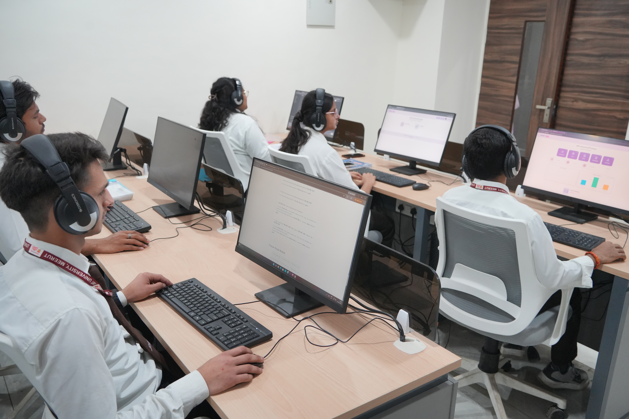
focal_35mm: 31
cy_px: 210
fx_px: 542
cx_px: 314
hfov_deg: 60.3
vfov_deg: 42.3
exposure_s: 1/160
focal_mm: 31
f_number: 5
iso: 3200
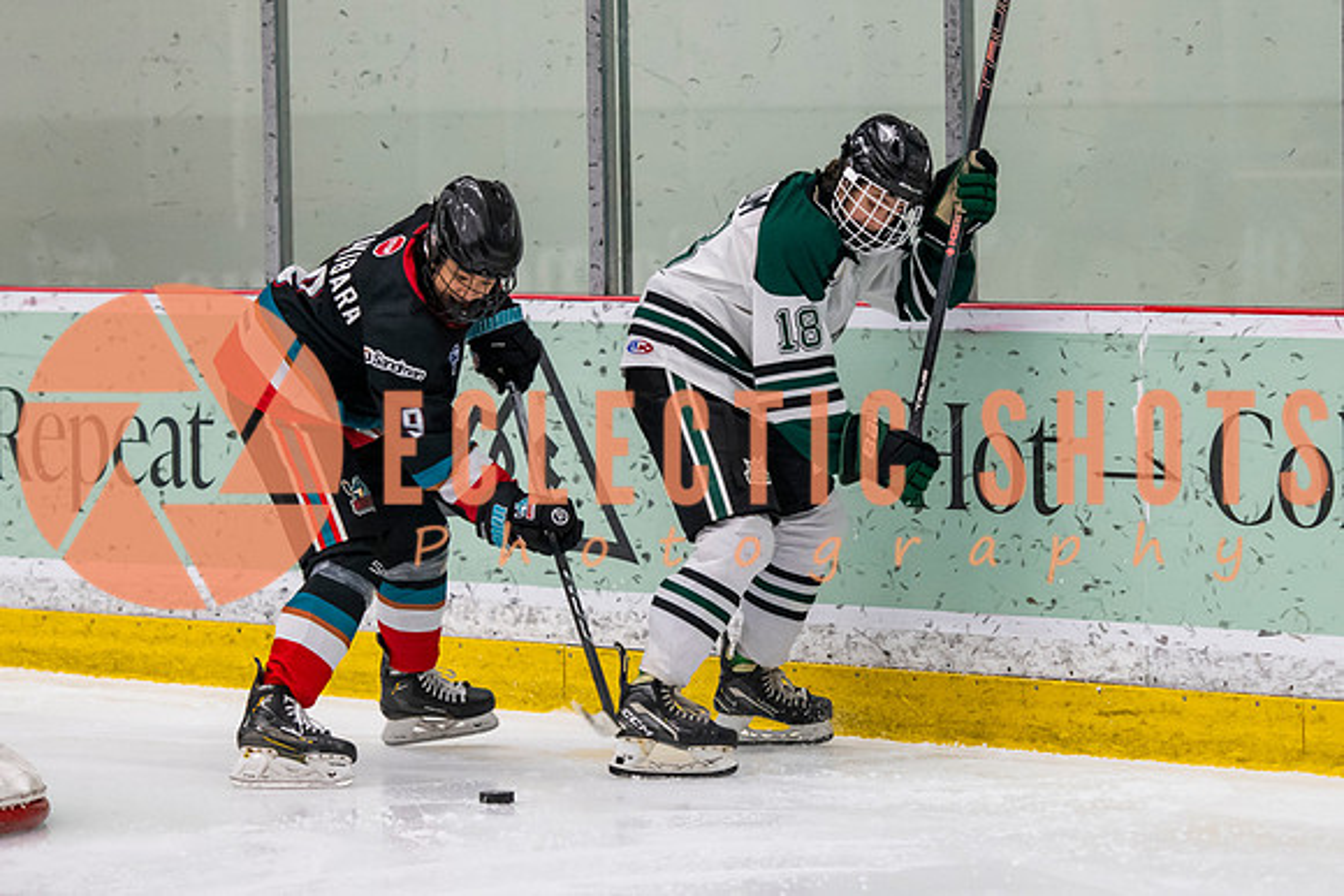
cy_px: 406
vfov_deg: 6.9
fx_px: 7472
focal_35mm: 200
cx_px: 716
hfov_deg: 10.3
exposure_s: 1/640
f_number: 3.2
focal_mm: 120
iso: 2000
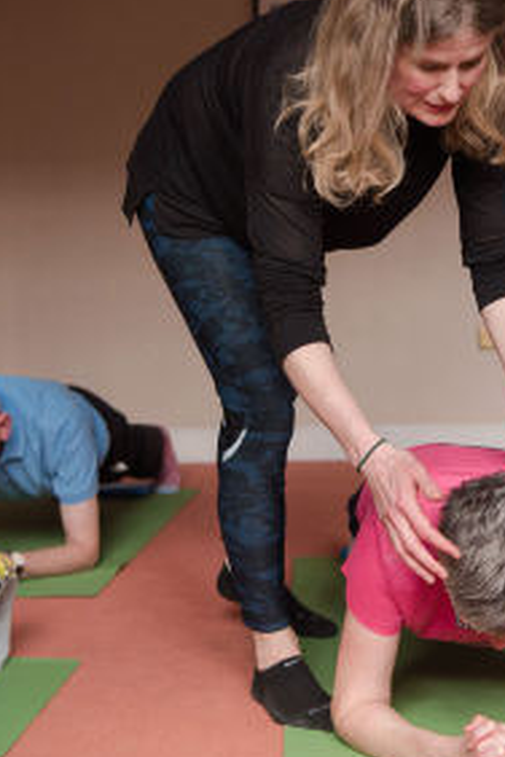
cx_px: 395
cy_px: 352
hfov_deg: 19.6
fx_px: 1452
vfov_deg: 29.2
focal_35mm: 69
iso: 800
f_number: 3.5
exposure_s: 1/640
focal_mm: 38
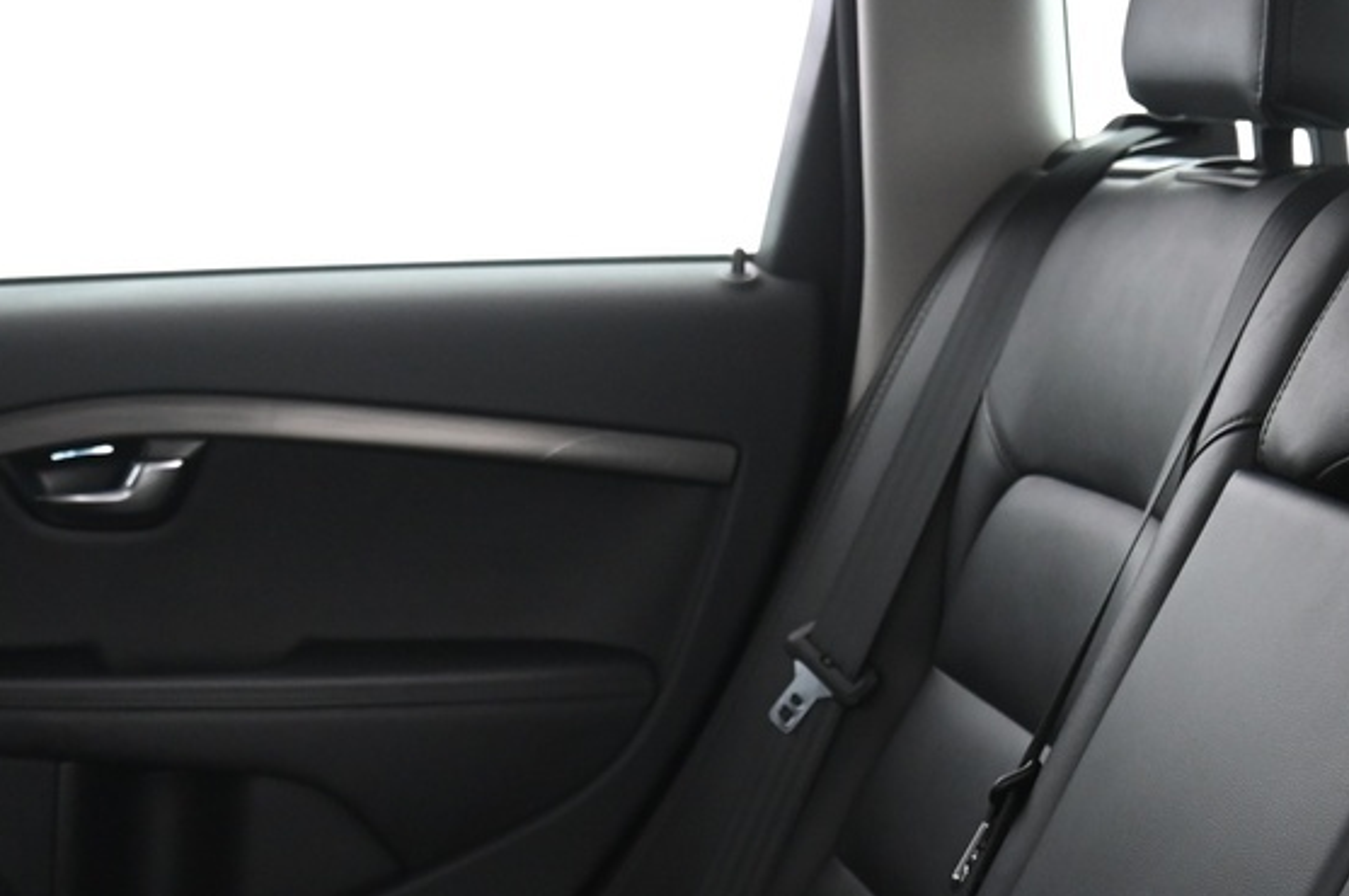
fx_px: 2620
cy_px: 1291
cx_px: 671
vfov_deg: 17.7
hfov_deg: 28.9
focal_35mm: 70
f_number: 4
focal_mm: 24
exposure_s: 1/13
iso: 2000
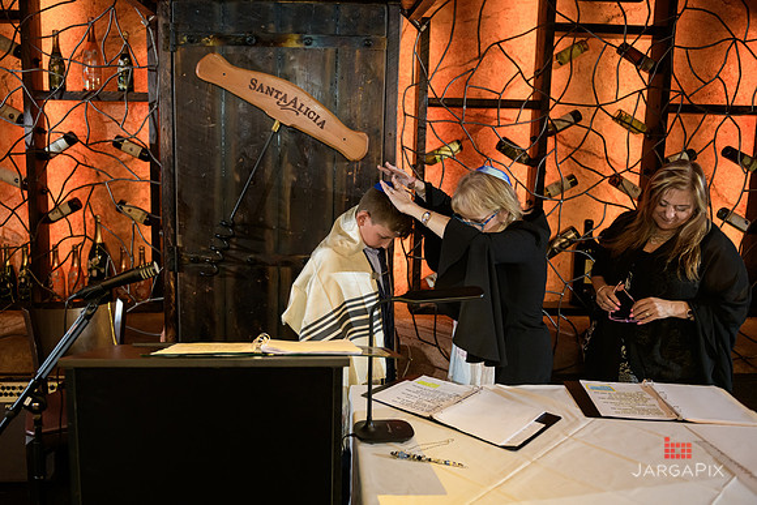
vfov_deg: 43.3
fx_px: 635
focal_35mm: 30
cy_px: 223
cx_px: 334
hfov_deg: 61.4
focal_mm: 27
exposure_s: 1/160
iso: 1600
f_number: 3.2
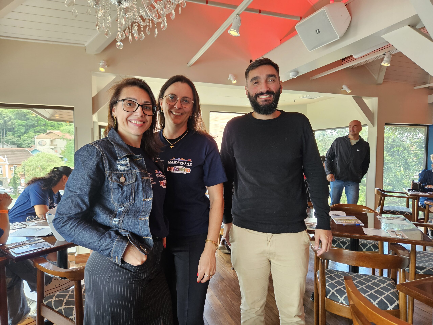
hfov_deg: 73.9
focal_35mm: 23
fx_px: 288
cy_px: 162
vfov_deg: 58.9
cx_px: 216
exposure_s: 1/120
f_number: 1.8
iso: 200
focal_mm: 5.4
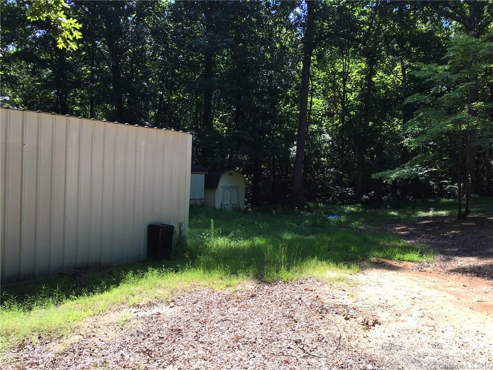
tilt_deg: -1.5
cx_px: 246
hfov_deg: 61.7
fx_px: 413
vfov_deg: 48.2
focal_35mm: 29
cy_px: 185
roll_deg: -1.8
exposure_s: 1/484
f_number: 2.2
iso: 25
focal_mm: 4.15
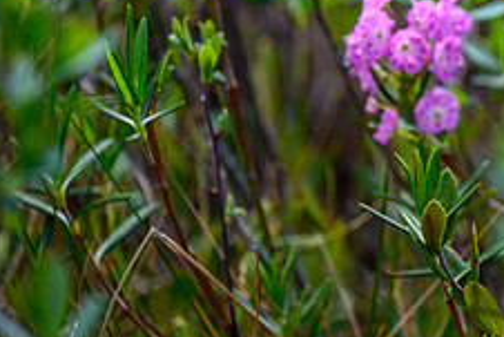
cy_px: 6
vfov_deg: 2.7
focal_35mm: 514
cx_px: 627
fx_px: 7200
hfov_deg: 4.0
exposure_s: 1/400
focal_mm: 200
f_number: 6.3
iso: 320
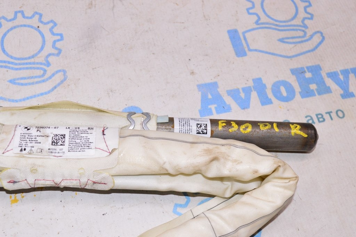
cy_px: 118
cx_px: 178
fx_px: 474
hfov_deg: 41.1
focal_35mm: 48
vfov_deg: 28.0
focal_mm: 32
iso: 1600
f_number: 8
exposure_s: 1/160
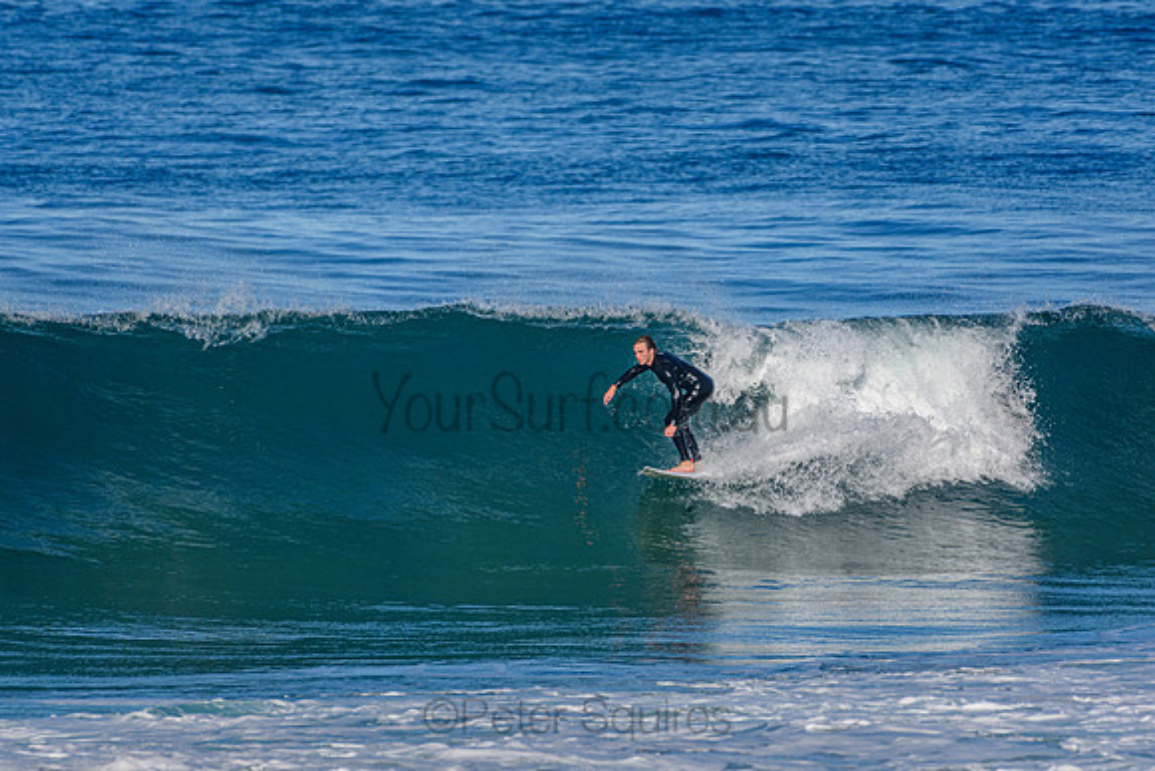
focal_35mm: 750
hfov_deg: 2.7
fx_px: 24067
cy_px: 386
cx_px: 578
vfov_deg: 1.8
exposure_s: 1/2000
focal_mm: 500
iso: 250
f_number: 5.6
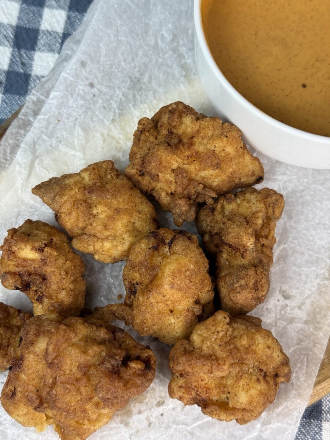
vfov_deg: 39.7
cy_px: 220
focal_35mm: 48
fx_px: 610
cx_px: 165
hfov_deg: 30.3
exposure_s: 1/120
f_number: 1.78
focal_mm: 6.76
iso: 100
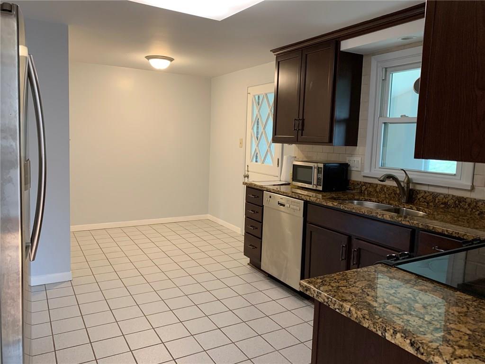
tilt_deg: -6.2
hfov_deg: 67.3
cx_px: 242
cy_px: 182
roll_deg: -1.6
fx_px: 364
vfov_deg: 53.1
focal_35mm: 26
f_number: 1.8
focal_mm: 4.25
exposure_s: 1/60
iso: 160
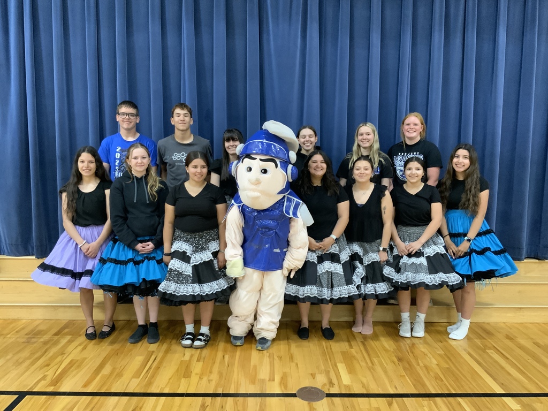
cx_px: 274
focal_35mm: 29
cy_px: 206
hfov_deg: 61.7
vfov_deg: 48.2
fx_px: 459
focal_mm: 3
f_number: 1.8
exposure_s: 1/40
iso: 320
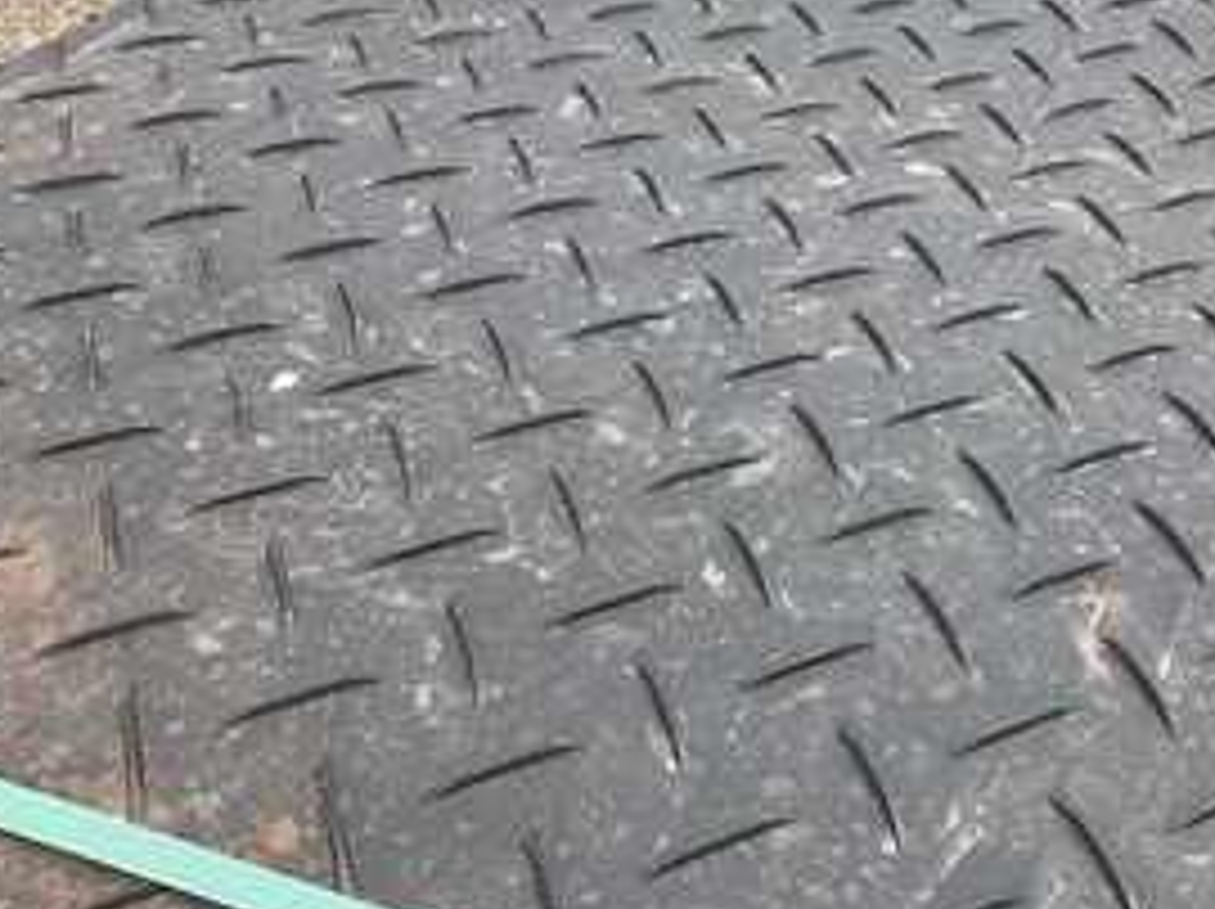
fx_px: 1508
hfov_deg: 42.9
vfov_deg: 33.3
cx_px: 868
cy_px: 310
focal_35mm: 43
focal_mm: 3
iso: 25
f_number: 1.8
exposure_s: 1/912
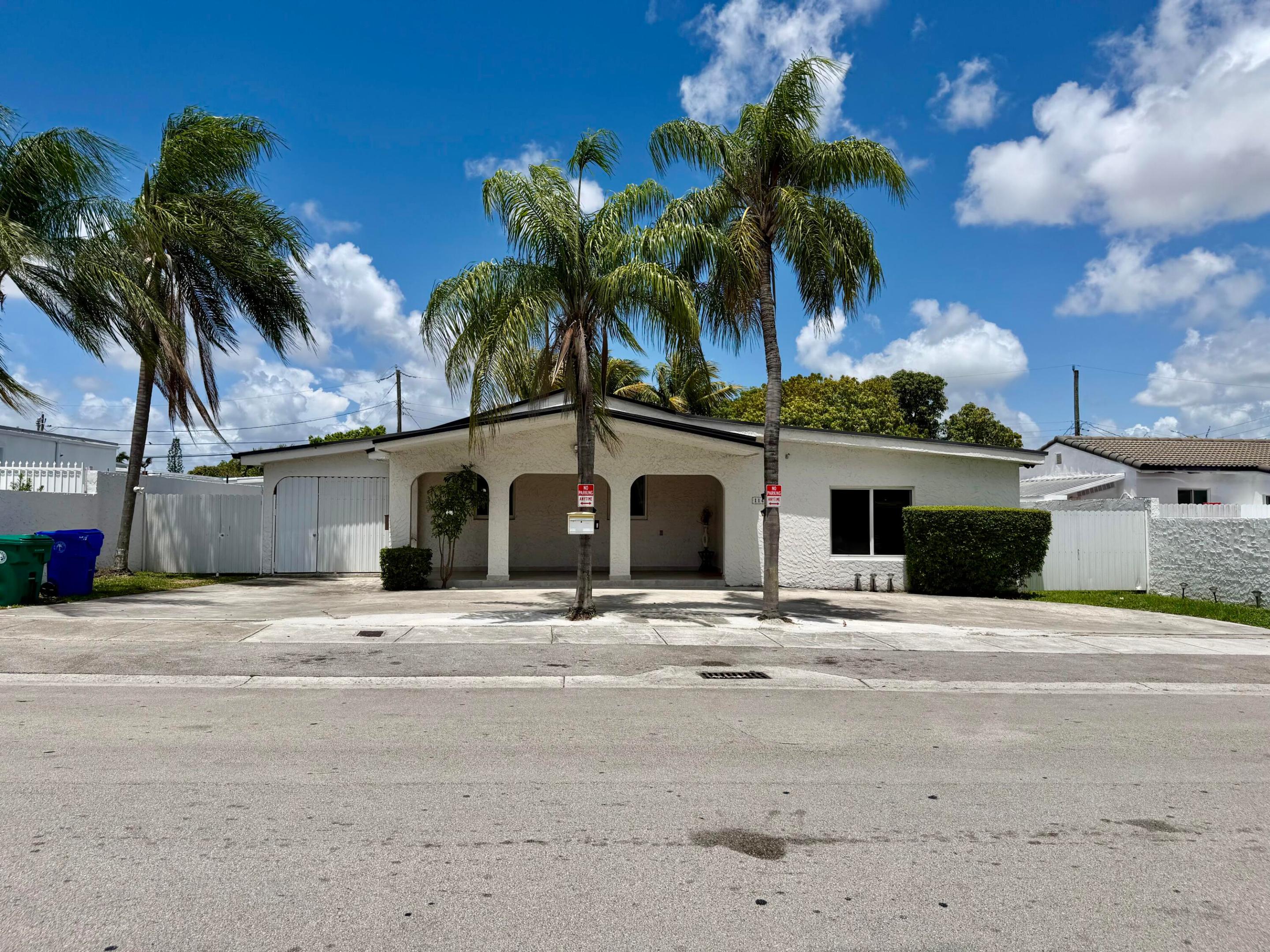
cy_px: 476
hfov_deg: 71.6
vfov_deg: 56.8
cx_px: 635
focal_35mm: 24
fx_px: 881
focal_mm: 6.76
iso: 80
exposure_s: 1/10309
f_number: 1.78
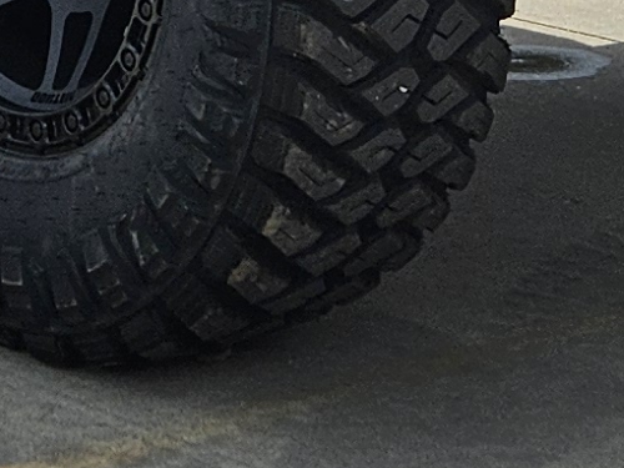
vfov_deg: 7.2
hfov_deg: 10.7
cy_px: -926
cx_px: -7
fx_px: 3317
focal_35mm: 184
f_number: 1.8
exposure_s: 1/2593
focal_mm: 5.4
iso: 25
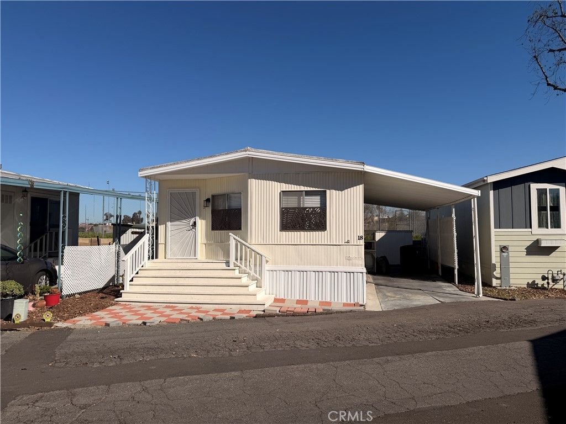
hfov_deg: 71.6
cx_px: 283
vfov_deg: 56.8
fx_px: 392
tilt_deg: +3.2
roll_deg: -0.2
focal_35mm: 24
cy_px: 212
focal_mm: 6.76
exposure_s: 1/10309
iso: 80
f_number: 1.78
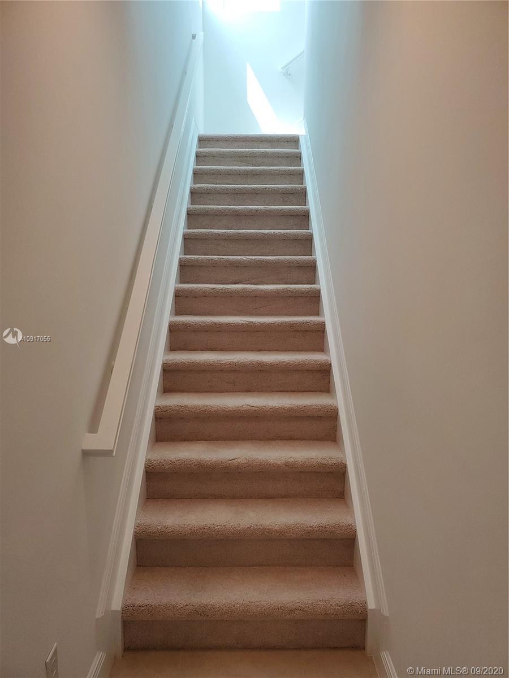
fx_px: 510
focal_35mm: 26
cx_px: 254
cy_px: 339
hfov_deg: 53.1
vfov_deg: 67.3
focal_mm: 4.3
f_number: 2.4
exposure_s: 1/120
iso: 100
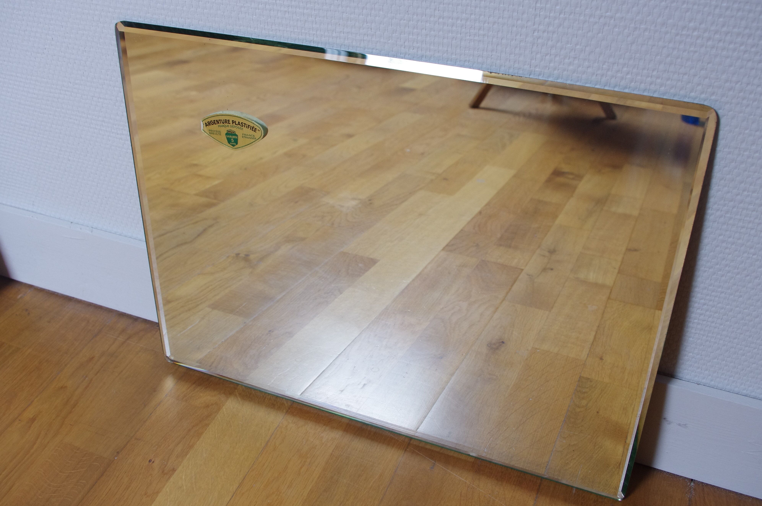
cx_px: 381
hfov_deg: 55.9
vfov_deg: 38.8
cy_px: 253
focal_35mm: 34
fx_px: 719
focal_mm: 23.13
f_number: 5.6
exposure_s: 1/60
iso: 800
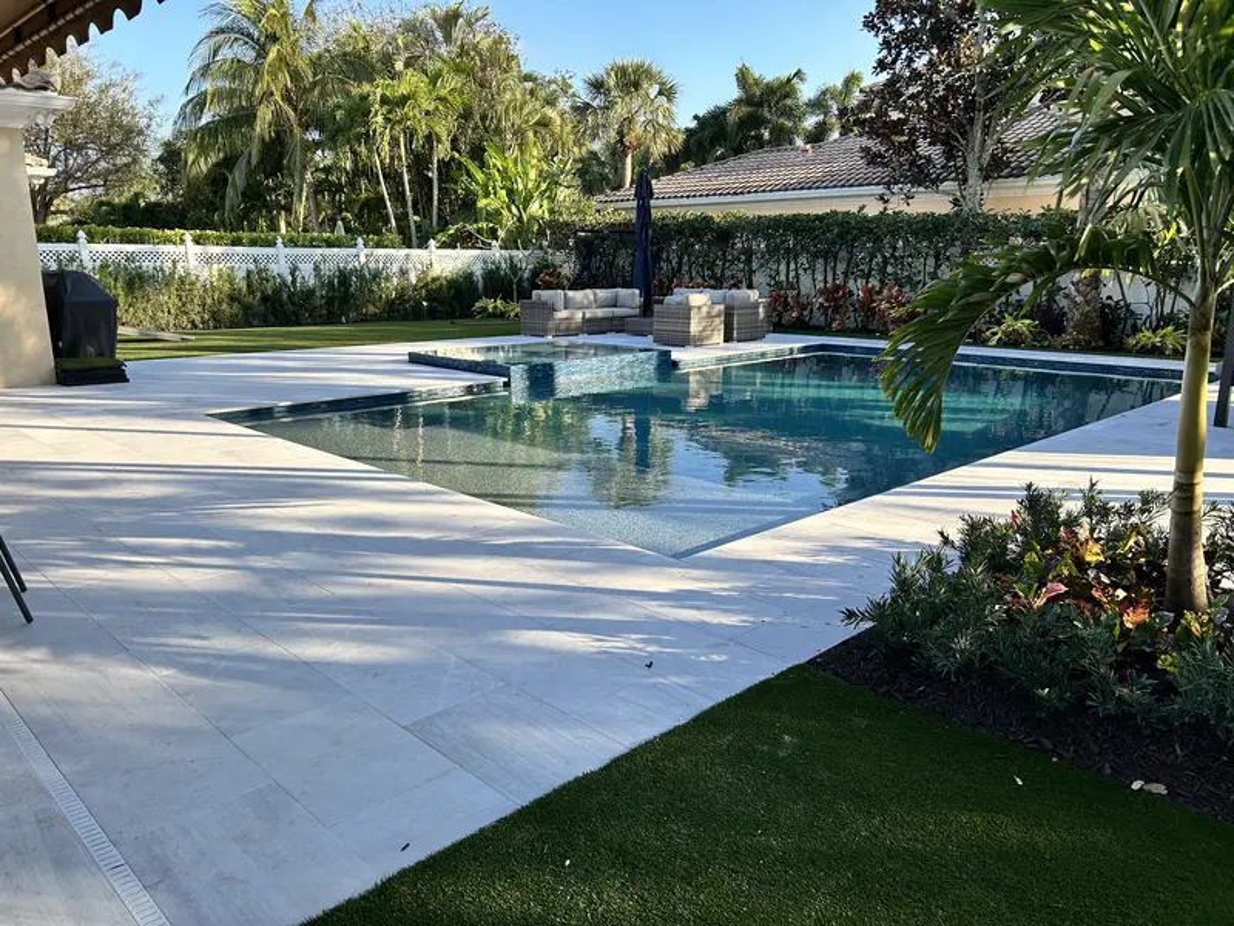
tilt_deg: -12.9
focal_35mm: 26
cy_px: 463
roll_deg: -0.5
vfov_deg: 53.1
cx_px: 617
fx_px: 927
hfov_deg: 67.3
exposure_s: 1/991
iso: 50
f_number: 1.5
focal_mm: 5.7
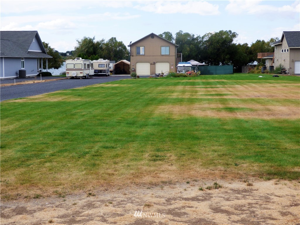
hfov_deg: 30.7
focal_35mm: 63
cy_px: 112
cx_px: 150
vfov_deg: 23.3
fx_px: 546
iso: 100
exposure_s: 1/640
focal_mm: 10.77
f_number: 4.1
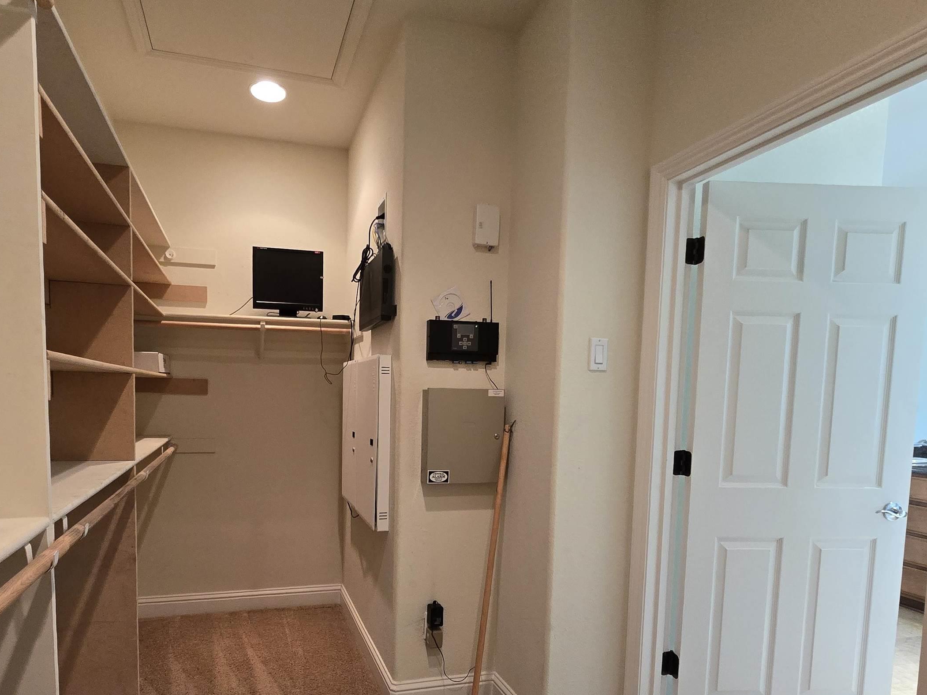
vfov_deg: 67.6
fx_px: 509
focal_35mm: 19
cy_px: 437
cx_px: 377
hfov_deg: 83.8
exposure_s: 1/60
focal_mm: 2.2
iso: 500
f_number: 2.2
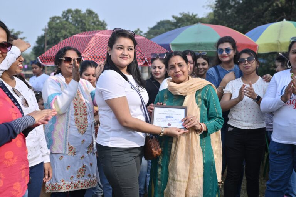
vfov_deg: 27.0
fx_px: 411
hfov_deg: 39.6
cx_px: 148
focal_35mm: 50
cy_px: 98
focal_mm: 50
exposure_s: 1/320
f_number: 5.6
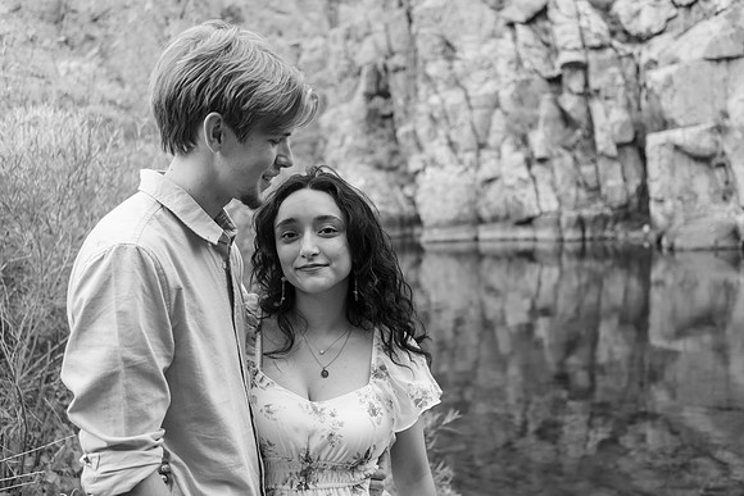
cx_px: 372
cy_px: 248
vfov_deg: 37.9
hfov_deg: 54.4
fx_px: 723
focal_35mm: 35
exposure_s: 1/250
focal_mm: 35
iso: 800
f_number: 3.2
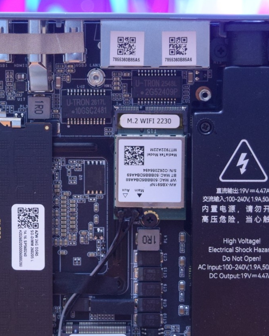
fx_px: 1443
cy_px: 215
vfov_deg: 13.3
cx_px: 110
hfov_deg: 10.6
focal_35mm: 145
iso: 1600
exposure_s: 1/8
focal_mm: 40
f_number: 5.6
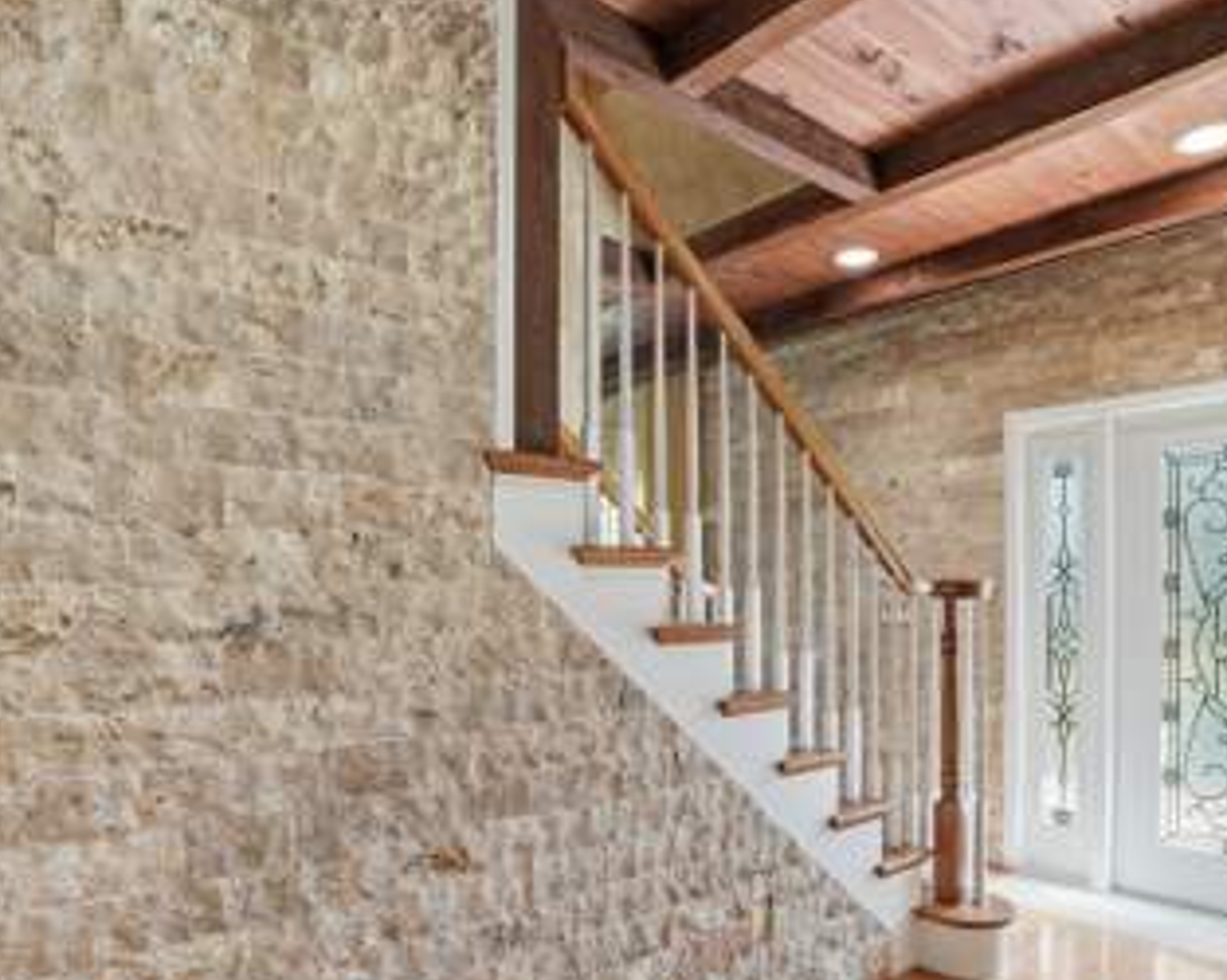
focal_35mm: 23
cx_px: 659
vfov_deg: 60.3
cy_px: 594
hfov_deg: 72.5
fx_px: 835
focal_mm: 16
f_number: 9
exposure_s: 1/40
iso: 400
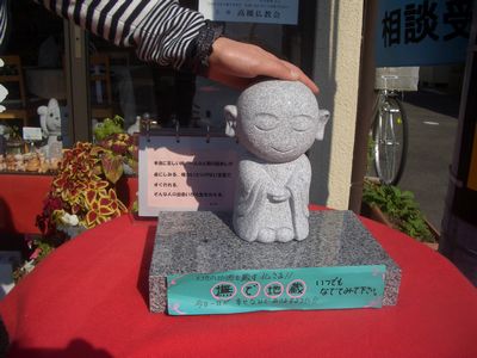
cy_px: 179
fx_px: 482
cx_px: 238
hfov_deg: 52.6
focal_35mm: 35
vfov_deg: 40.7
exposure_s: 1/800
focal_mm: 5.8
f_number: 4.3
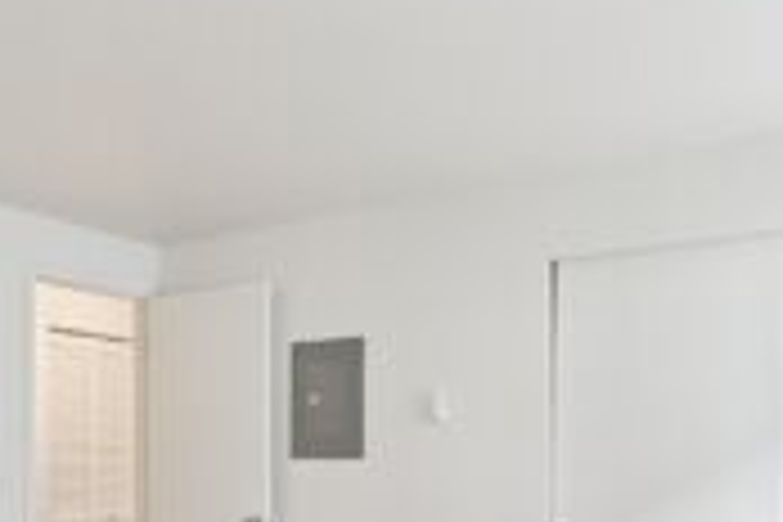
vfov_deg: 32.6
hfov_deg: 48.6
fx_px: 848
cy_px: 466
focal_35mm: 39
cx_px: 252
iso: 400
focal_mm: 17
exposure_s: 1/15
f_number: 8
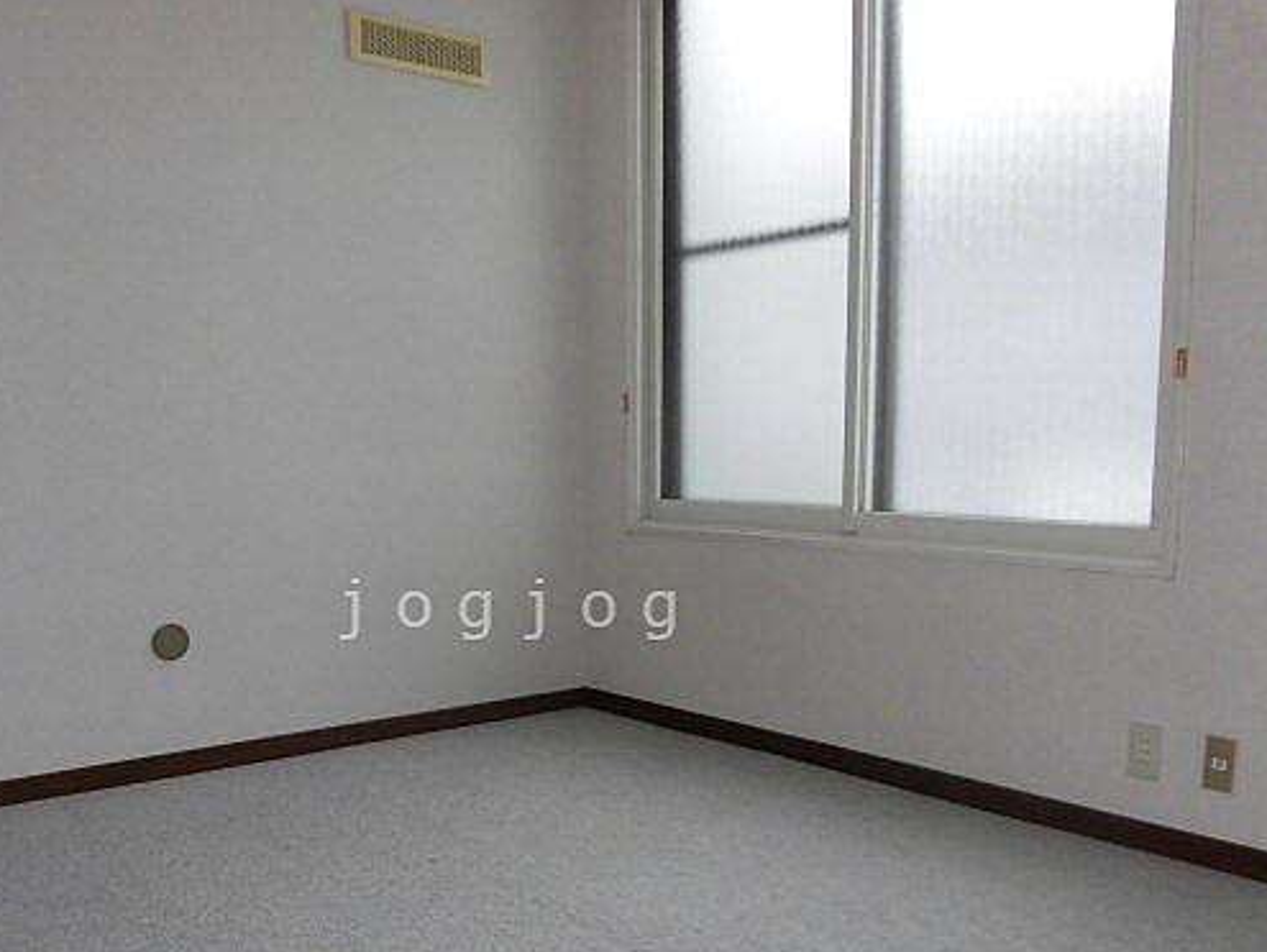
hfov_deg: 57.9
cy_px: 609
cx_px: 514
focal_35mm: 31
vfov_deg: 45.0
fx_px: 1135
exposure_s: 1/60
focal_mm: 4.3
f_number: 3.1
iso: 100
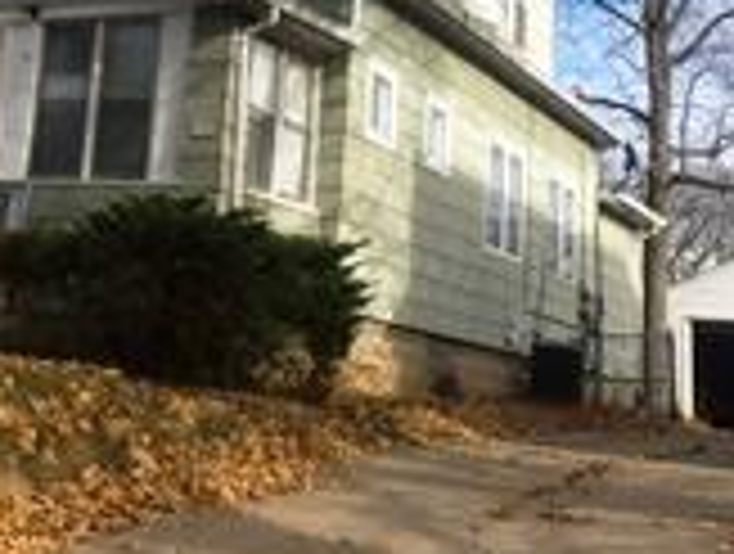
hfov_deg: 27.1
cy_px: -90
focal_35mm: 71
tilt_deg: +17.7
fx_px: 1509
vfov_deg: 19.7
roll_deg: -3.5
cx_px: 212
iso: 32
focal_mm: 4.15
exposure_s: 1/1325
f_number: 2.2
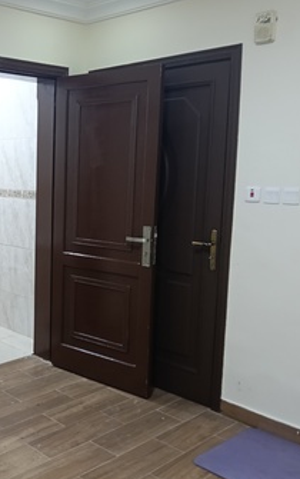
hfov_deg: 31.0
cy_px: 242
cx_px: 16
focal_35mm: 39
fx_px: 509
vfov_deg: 50.3
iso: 400
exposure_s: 1/33.3
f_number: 1.8
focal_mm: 3.98
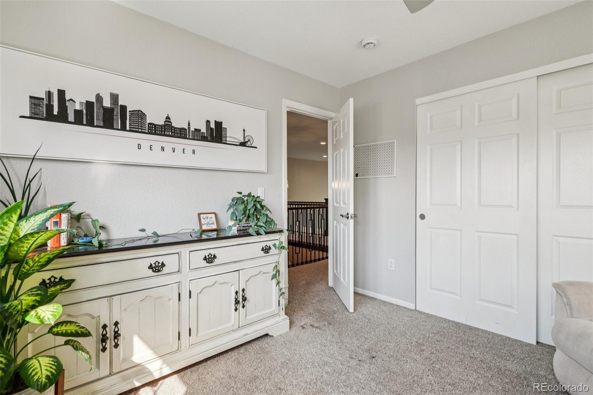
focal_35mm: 16
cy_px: 198
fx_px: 272
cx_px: 296
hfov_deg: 95.0
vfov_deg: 72.0
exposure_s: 1/30
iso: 100
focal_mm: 11
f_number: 8
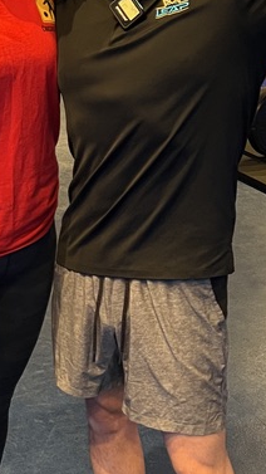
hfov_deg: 15.6
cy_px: 275
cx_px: 56
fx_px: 966
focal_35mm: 77
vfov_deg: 27.5
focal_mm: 5.7
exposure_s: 1/59
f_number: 1.5
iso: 320
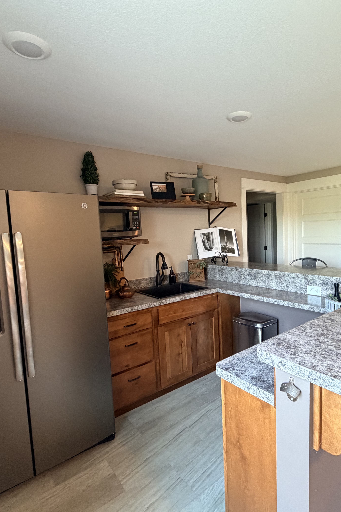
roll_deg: +2.4
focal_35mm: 20
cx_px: 200
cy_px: 256
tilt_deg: -5.1
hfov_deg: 61.5
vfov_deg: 84.0
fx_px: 284
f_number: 2.2
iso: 500
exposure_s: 1/60
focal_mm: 2.22
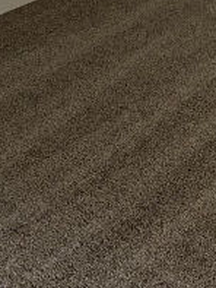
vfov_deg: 20.0
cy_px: -107
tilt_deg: -14.1
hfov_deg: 15.8
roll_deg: -0.2
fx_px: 731
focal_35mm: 88
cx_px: 290
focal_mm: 5.96
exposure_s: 1/30
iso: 500
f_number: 1.6
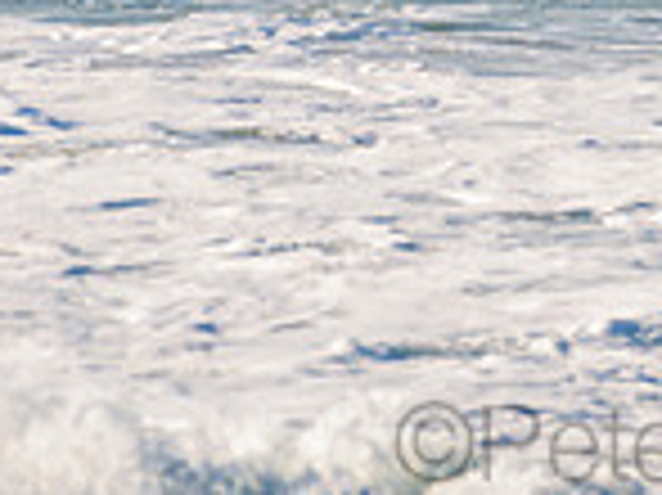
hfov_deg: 1.0
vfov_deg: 0.8
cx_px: 743
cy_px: -304
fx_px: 36249
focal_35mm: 1897
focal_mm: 500
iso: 180
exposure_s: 1/1600
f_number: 5.6
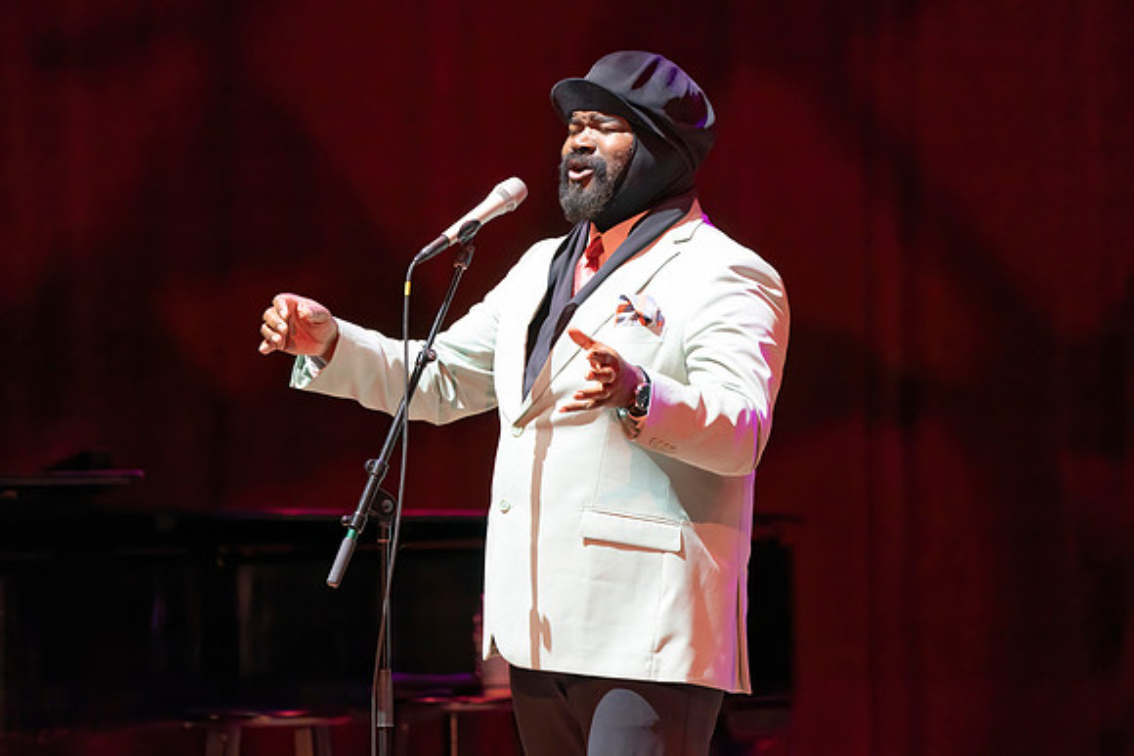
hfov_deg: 5.7
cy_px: 378
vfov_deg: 3.8
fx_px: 11468
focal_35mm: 364
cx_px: 567
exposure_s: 1/320
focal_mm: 364
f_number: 5.6
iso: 5000
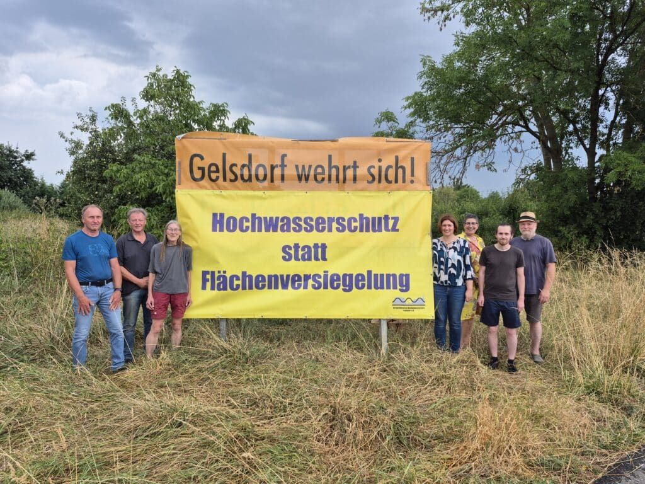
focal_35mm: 23
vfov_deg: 58.9
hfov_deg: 73.9
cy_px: 242
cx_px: 322
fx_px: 429
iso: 25
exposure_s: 1/423
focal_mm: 5.4
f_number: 1.8
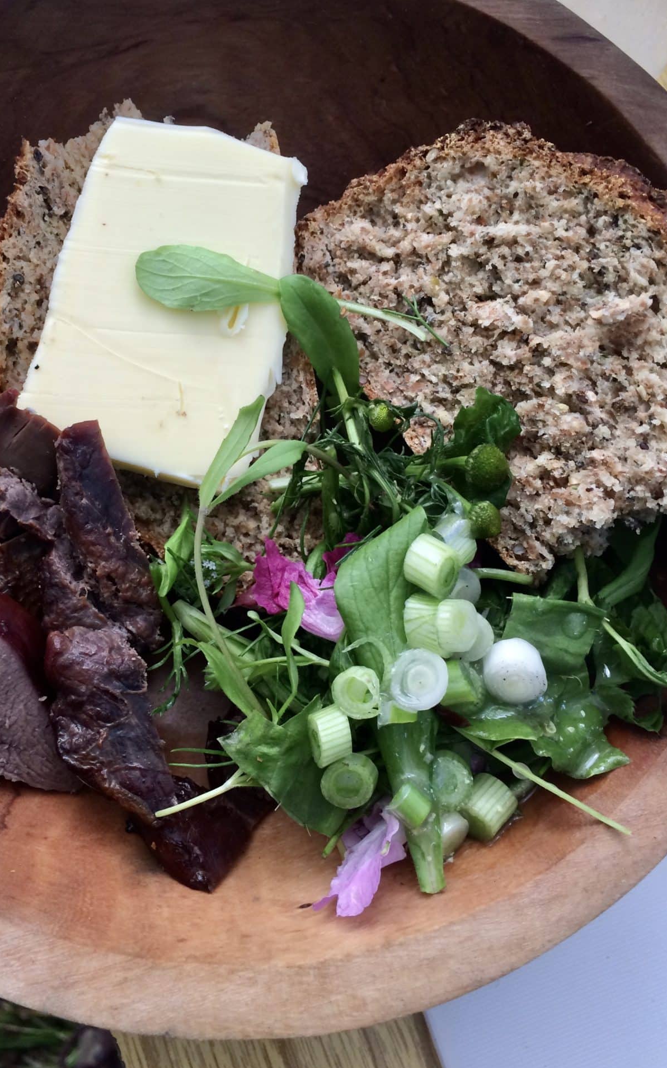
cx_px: 250
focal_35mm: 33
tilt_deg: -77.1
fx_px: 960
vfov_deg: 58.1
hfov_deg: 38.1
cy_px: 527
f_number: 2.2
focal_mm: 4.15
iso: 32
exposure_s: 1/33
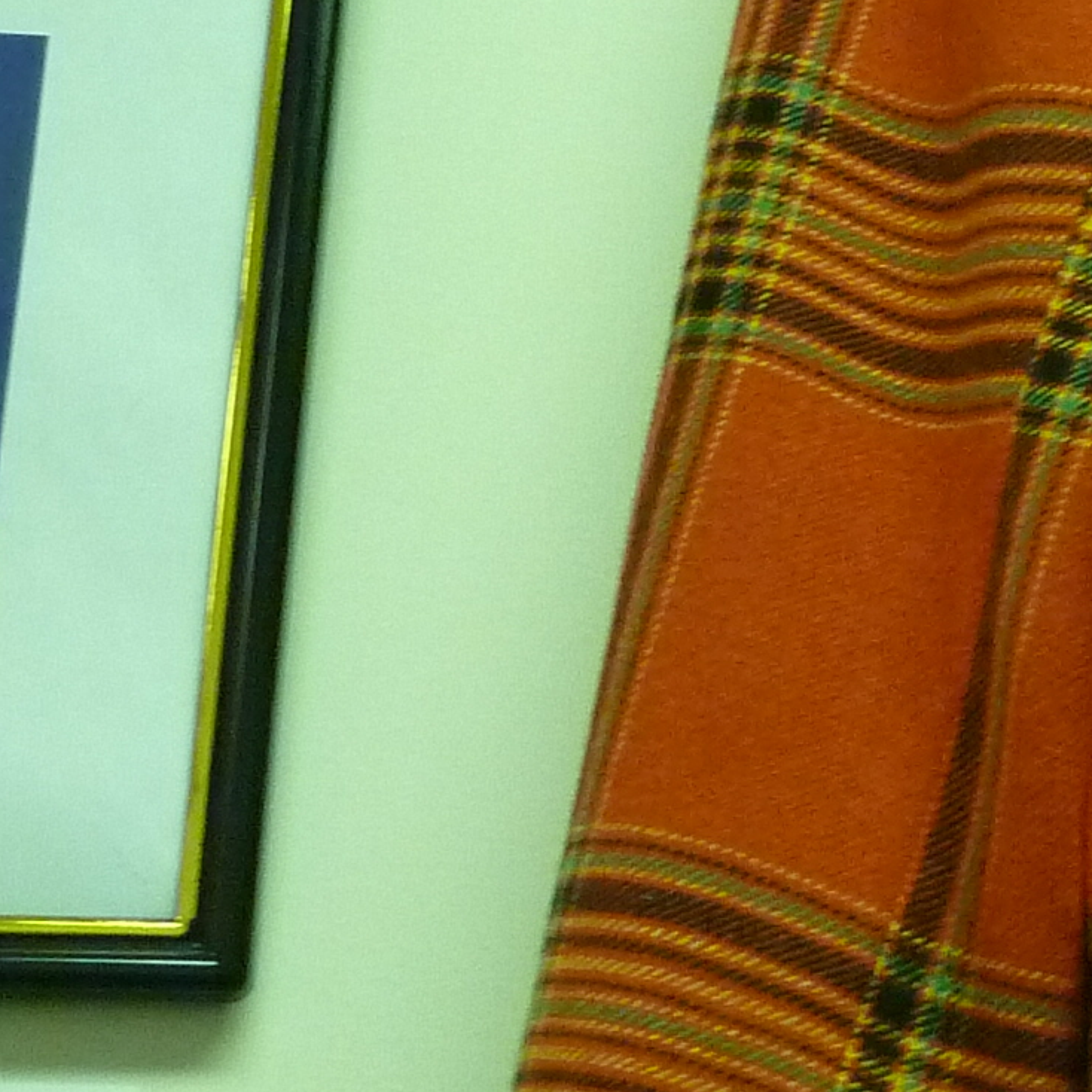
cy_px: 387
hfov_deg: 15.2
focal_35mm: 110
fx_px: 3926
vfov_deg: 15.8
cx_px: 1366
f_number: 3.3
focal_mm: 4.9
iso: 320
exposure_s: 1/30
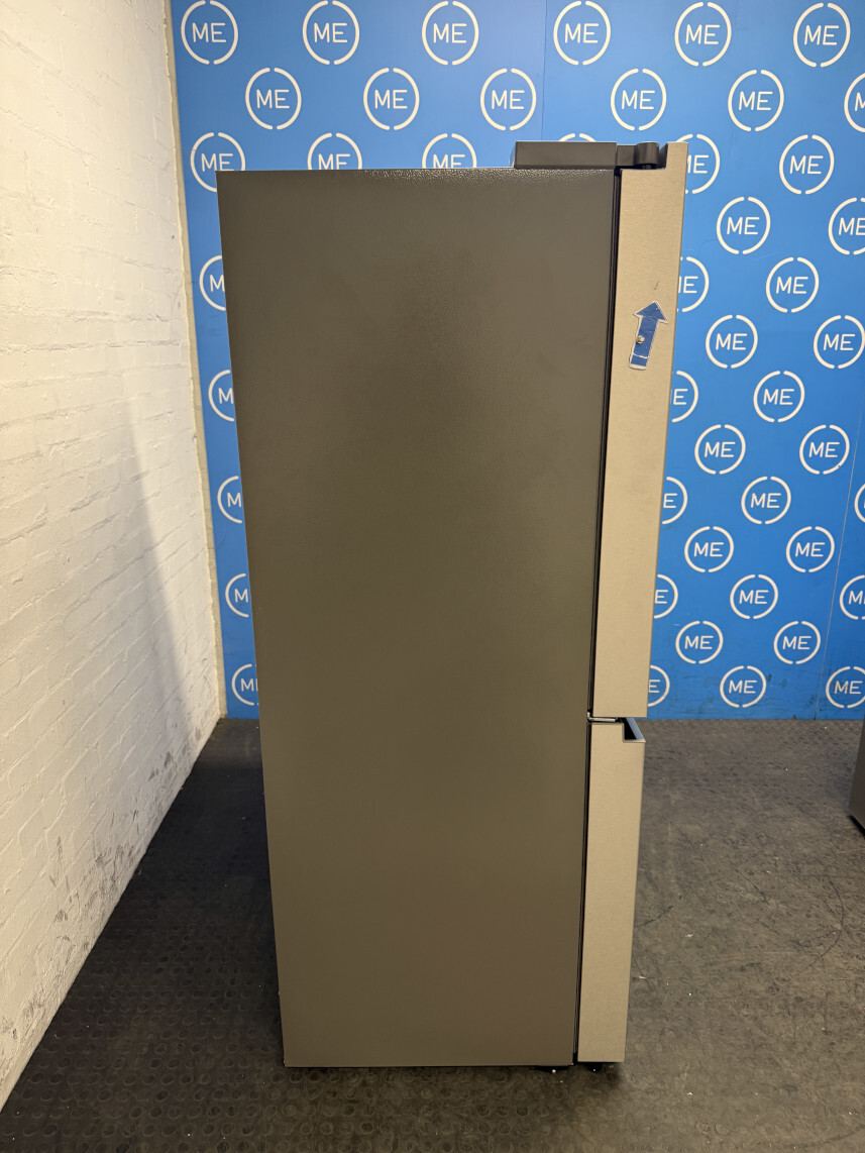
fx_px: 799
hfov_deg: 56.8
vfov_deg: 71.6
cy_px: 576
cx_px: 432
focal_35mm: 24
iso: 160
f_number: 1.78
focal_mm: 6.76
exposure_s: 1/50
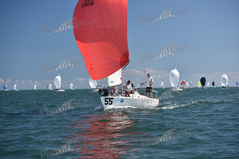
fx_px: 465
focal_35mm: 70
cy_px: 80
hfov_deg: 28.8
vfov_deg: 19.5
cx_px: 120
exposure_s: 1/1250
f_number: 4
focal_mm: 70
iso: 250
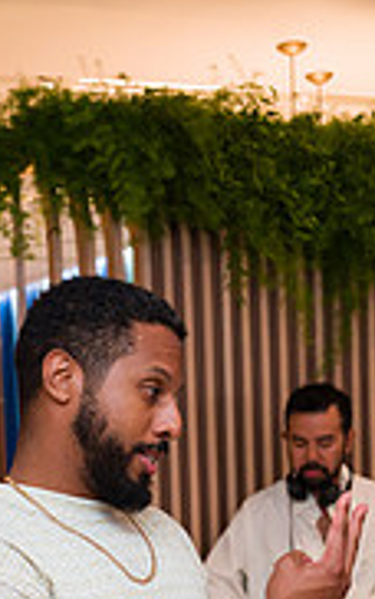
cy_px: 601
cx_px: 107
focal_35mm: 90
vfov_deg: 22.2
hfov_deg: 14.5
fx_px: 1469
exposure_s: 1/160
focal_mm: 26
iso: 800
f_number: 3.2
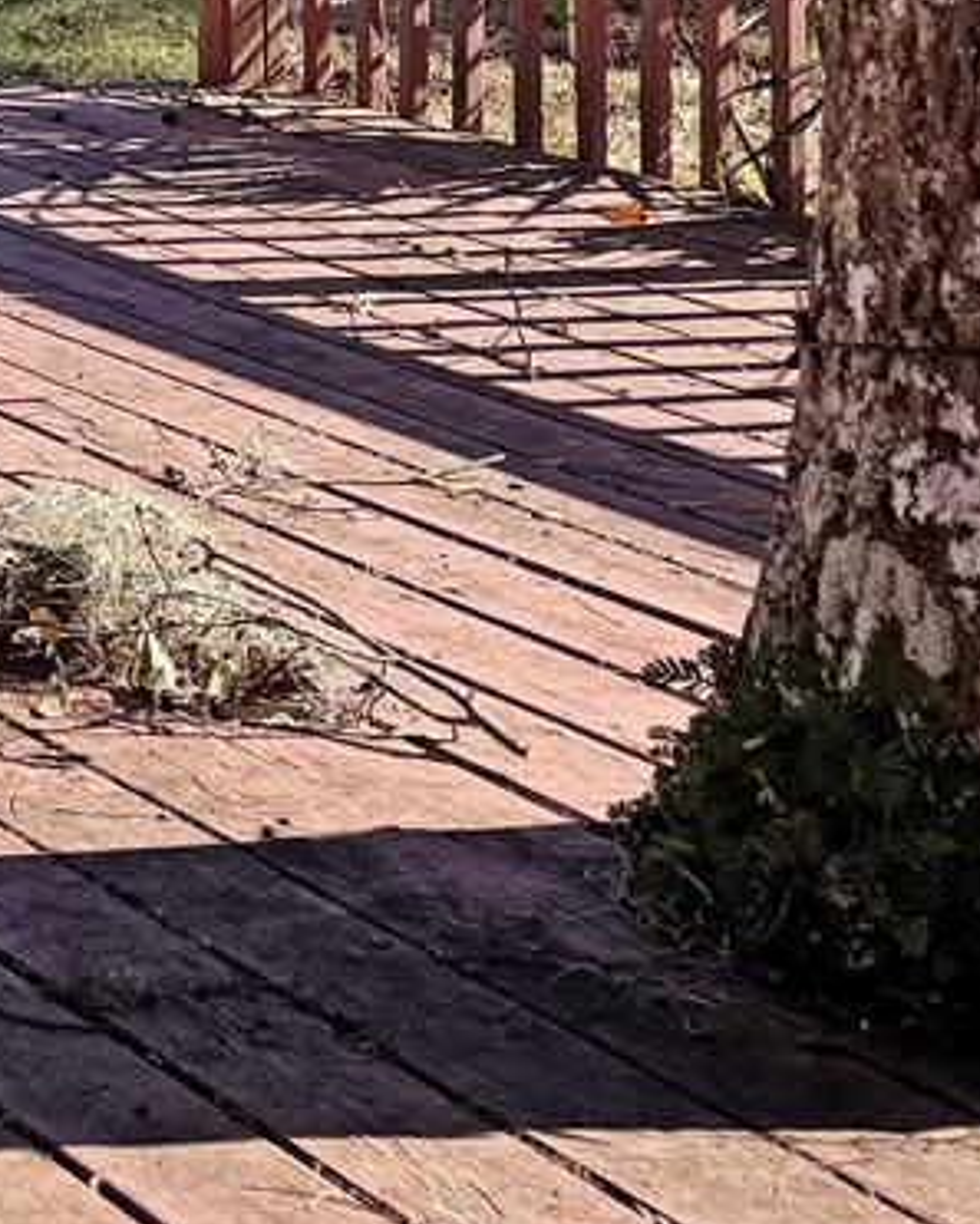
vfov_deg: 17.8
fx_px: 3660
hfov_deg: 12.7
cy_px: -370
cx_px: -1185
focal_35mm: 101
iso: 80
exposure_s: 1/3247
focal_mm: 6.76
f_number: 1.78
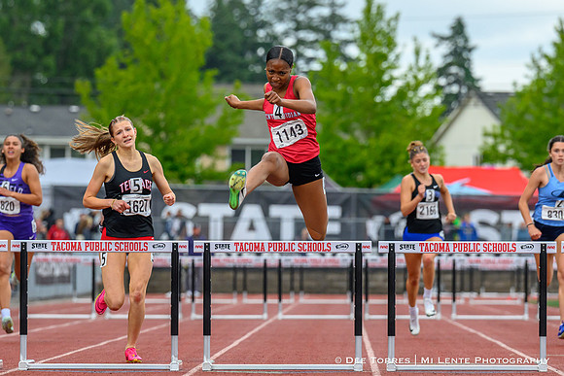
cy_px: 200
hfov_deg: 6.0
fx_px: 5350
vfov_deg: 4.0
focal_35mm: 341
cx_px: 269
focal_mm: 200
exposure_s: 1/1600
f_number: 4.5
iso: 800
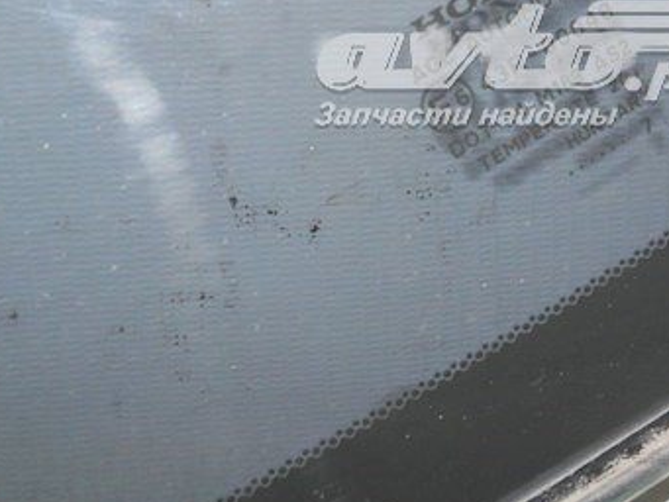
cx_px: 540
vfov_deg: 18.8
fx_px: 1489
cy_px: 59
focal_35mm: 77
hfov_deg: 24.9
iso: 200
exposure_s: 1/30
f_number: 5.5
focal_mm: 6.72
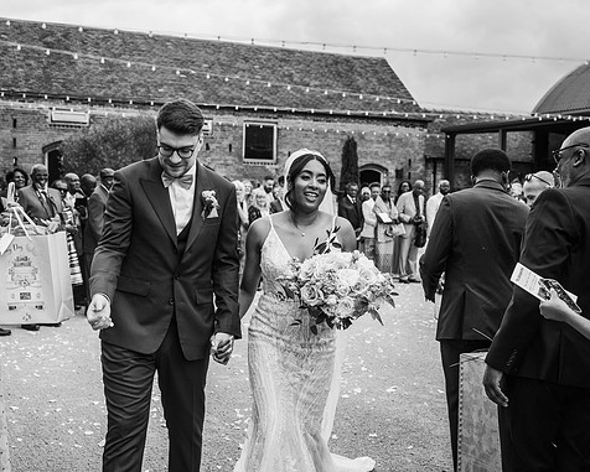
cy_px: 237
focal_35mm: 48
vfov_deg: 31.5
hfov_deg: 38.6
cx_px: 243
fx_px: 838
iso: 250
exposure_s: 1/1000
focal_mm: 42
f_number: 5
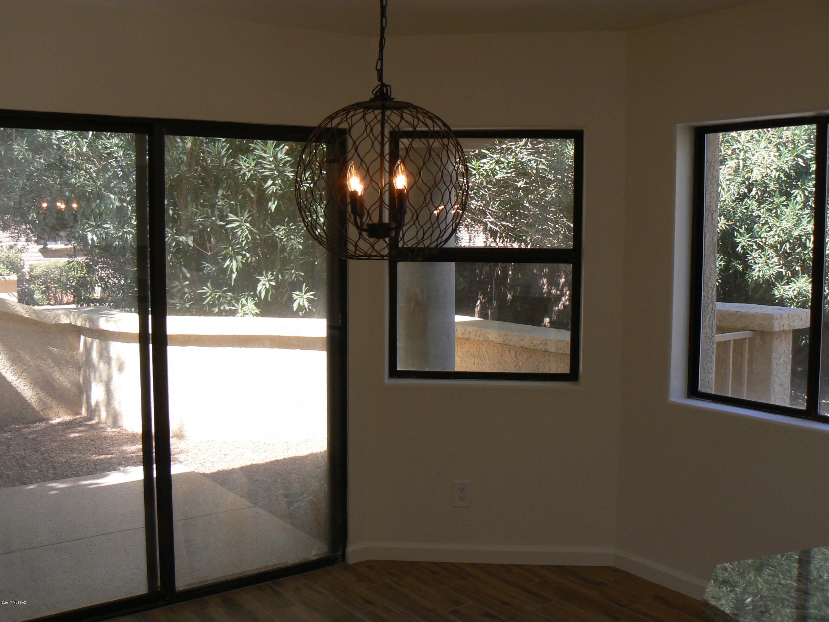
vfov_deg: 39.7
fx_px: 862
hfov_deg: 51.4
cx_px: 414
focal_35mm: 36
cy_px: 311
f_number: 4
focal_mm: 6
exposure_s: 1/100
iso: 80
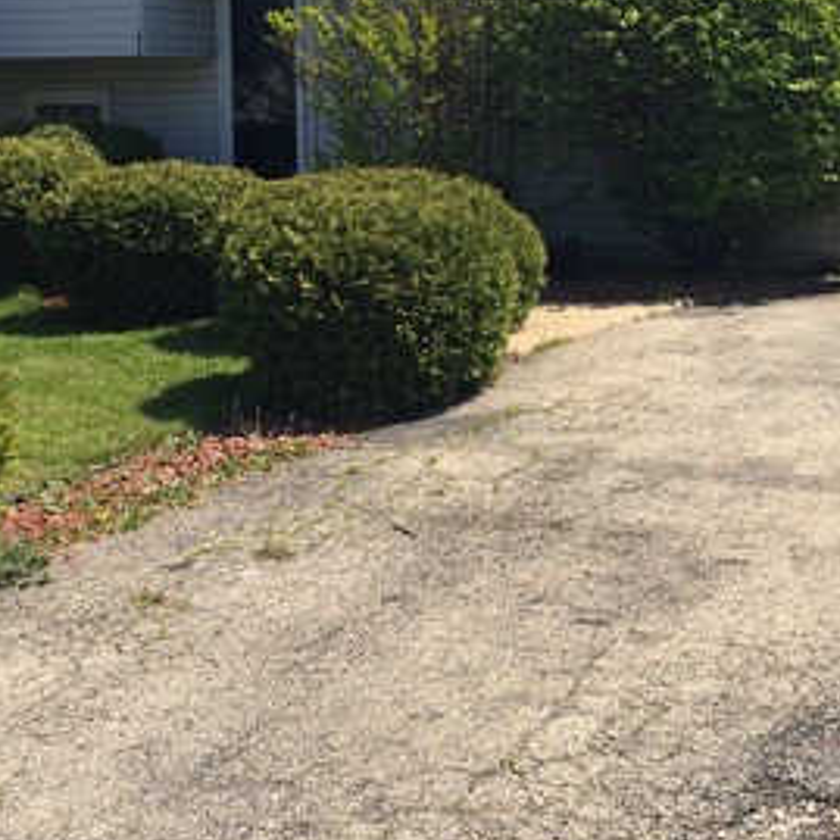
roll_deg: +0.6
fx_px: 1675
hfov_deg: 27.8
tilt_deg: -5.4
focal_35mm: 61
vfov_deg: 27.9
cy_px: 256
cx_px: 618
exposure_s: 1/2283
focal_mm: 4.15
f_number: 2.2
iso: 32
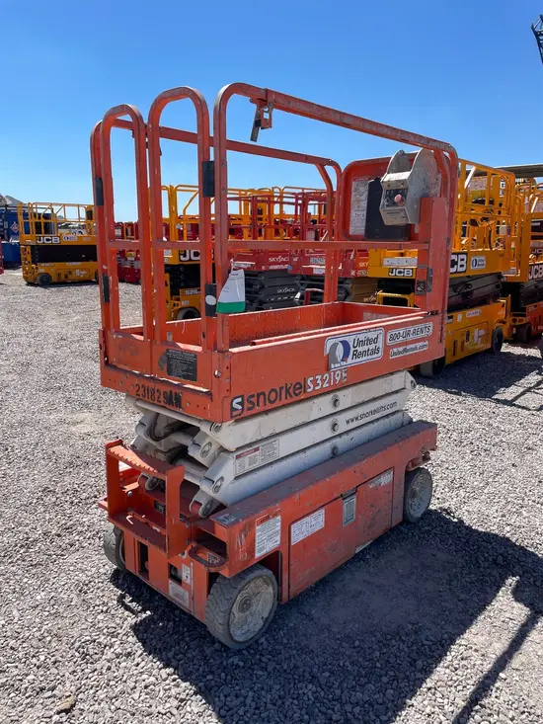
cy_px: 362
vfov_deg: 67.3
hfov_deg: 53.1
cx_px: 272
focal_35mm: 26
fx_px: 544
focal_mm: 4.2
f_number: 1.6
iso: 32
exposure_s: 1/2618
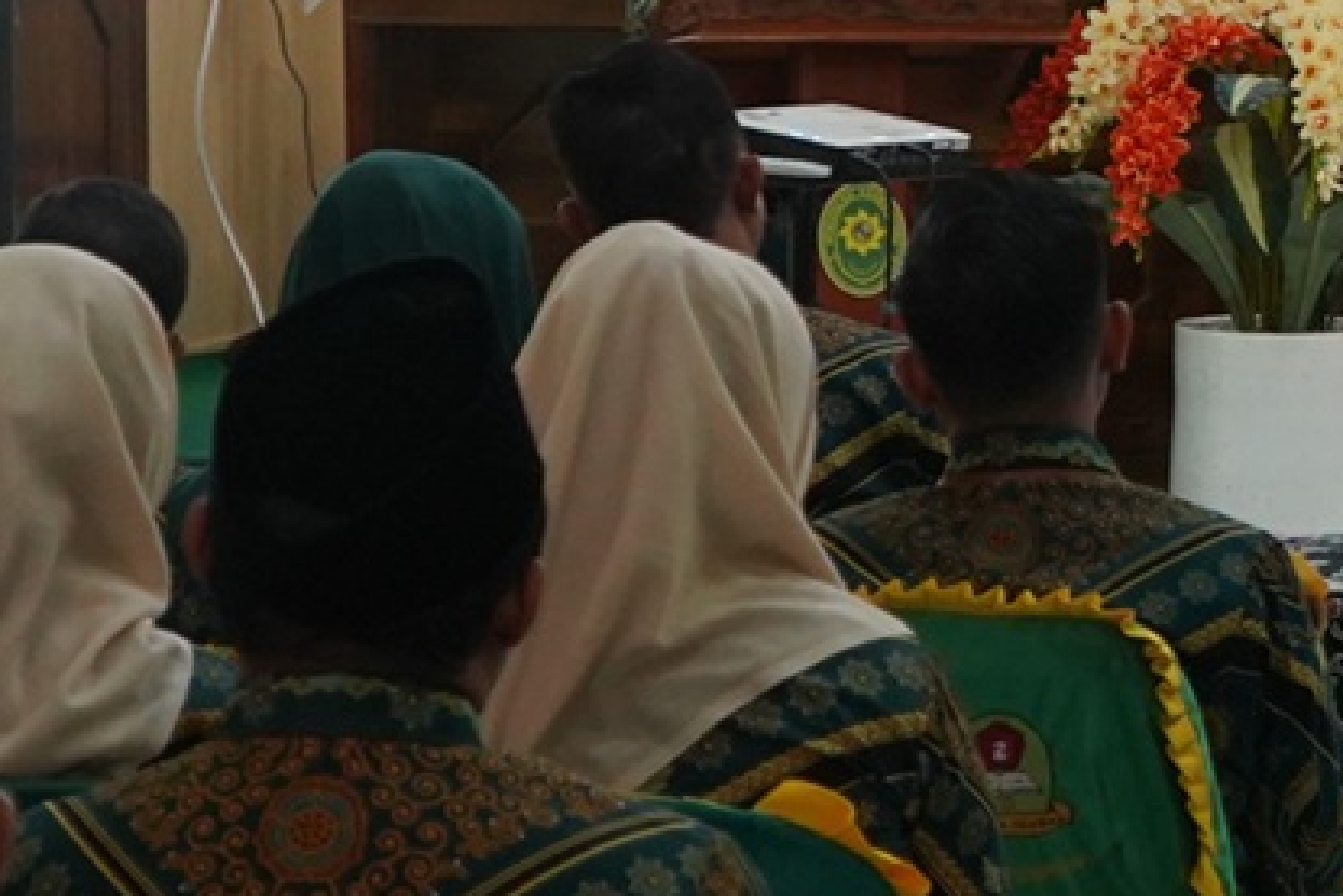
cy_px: 71
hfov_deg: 10.9
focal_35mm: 182
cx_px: 1922
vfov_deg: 7.5
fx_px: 6792
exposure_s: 1/160
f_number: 4
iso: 2000
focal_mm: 35
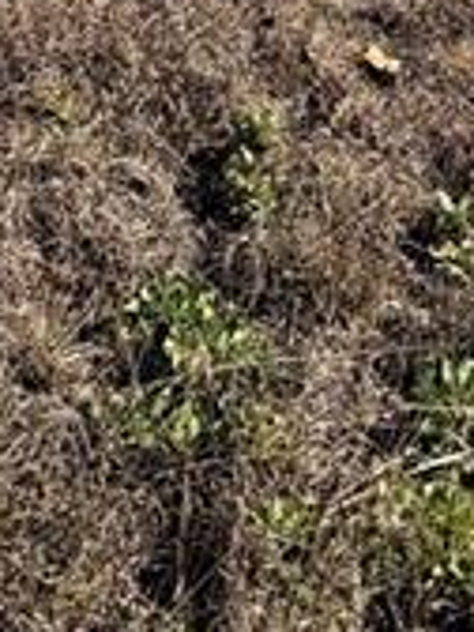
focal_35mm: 110
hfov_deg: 13.2
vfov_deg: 15.2
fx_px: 2008
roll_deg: -1.3
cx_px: -26
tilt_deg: -18.6
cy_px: -538
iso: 80
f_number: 1.78
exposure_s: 1/4975
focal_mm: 6.76
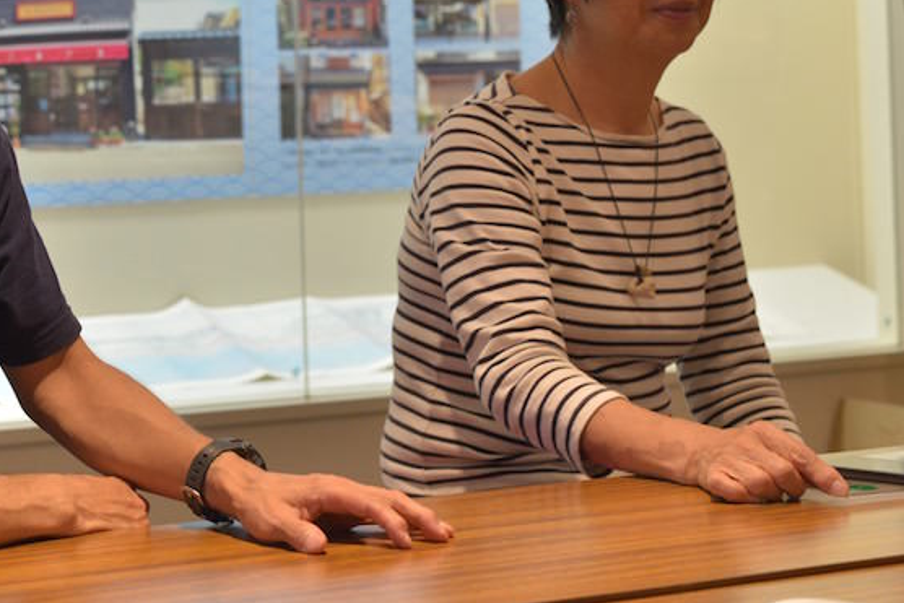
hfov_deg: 22.2
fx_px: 2260
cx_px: 132
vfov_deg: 15.0
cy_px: 66
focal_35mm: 90
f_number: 5
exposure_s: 1/100
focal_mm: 50
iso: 1600
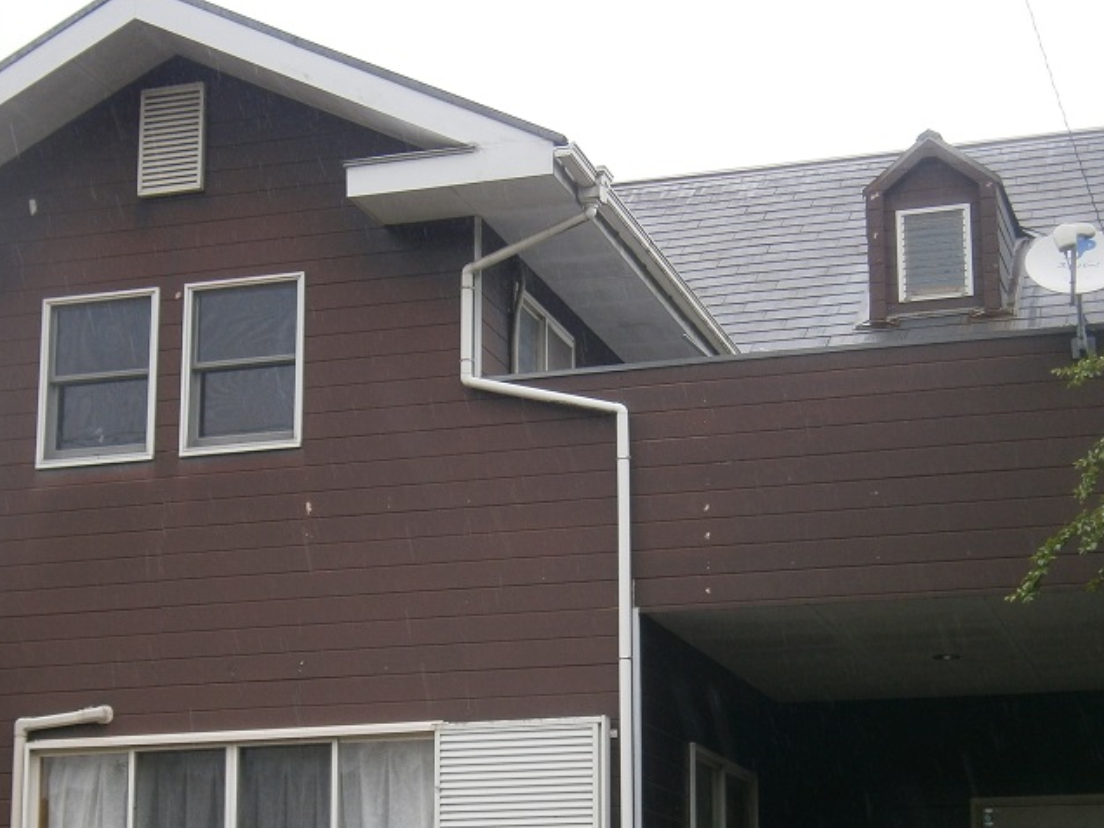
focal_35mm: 74
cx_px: 553
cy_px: 618
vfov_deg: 19.8
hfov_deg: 26.3
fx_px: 2360
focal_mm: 8.3
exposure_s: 1/200
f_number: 3.4
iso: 80
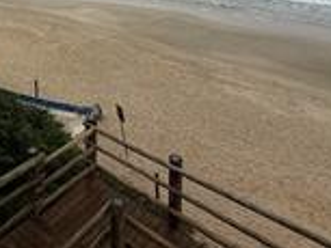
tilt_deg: -2.2
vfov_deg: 30.4
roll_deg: +1.0
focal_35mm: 39
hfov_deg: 43.2
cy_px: -60
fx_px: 373
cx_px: 25
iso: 50
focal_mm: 2.22
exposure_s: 1/1017
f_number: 2.2
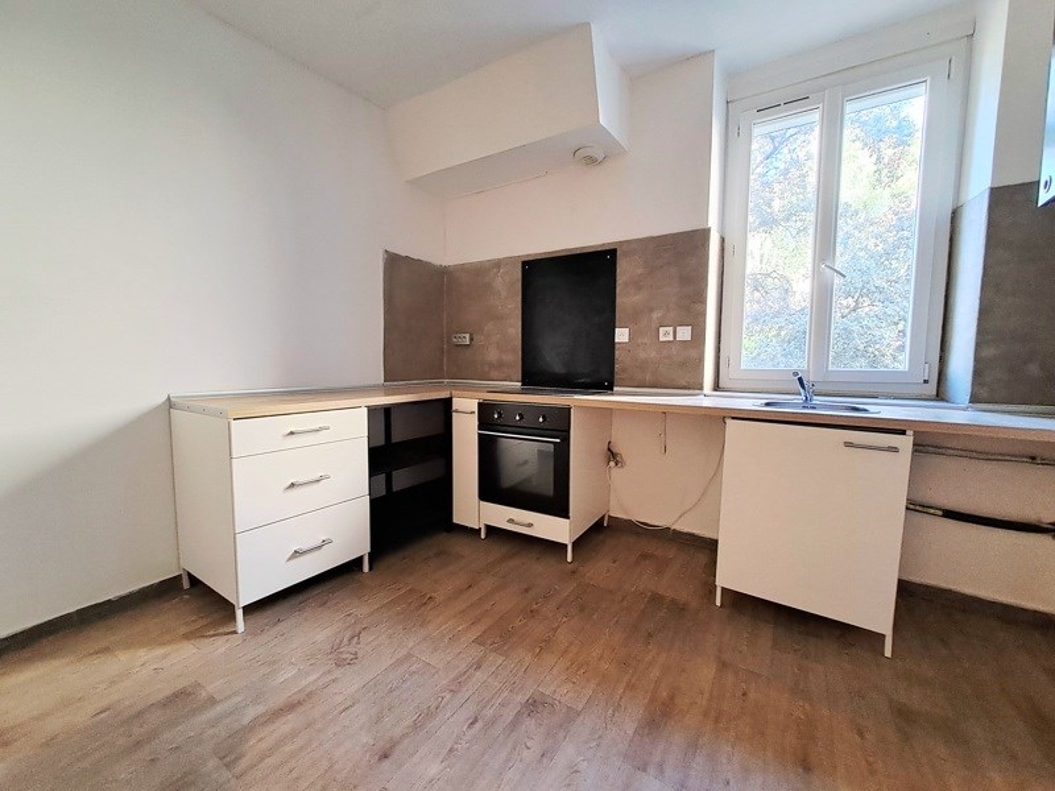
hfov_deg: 106.2
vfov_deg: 89.9
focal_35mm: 13
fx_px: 396
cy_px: 396
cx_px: 528
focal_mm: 1.42
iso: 125
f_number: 2.2
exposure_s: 1/40
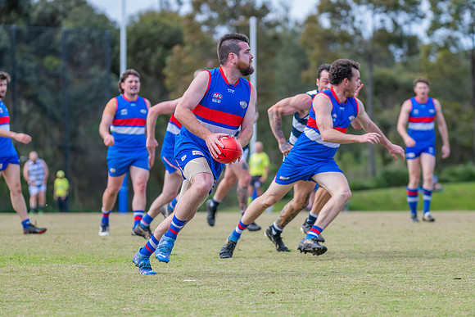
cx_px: 238
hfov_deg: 10.1
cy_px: 158
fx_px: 2680
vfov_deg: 6.8
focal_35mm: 203
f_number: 4.5
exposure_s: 1/2000
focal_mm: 195
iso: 800
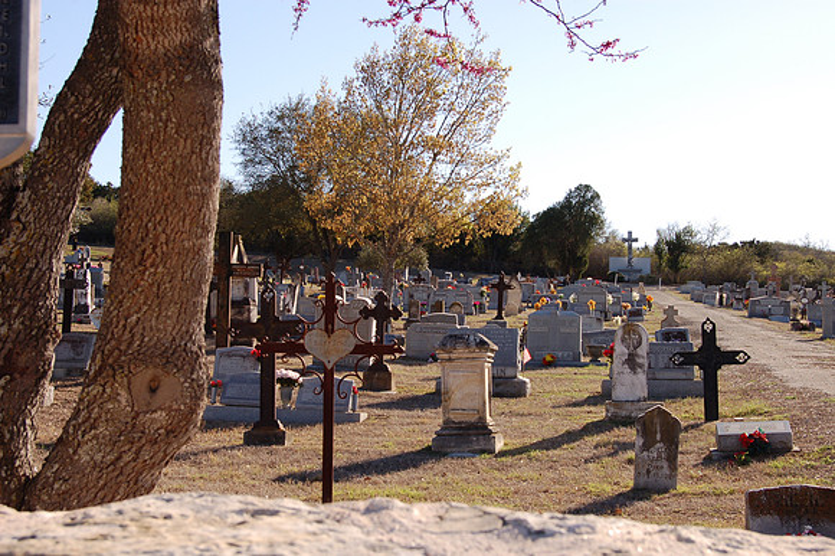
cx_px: 418
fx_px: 1321
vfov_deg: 23.8
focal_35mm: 57
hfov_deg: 35.1
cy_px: 278
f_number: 10
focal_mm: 38
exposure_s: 1/160
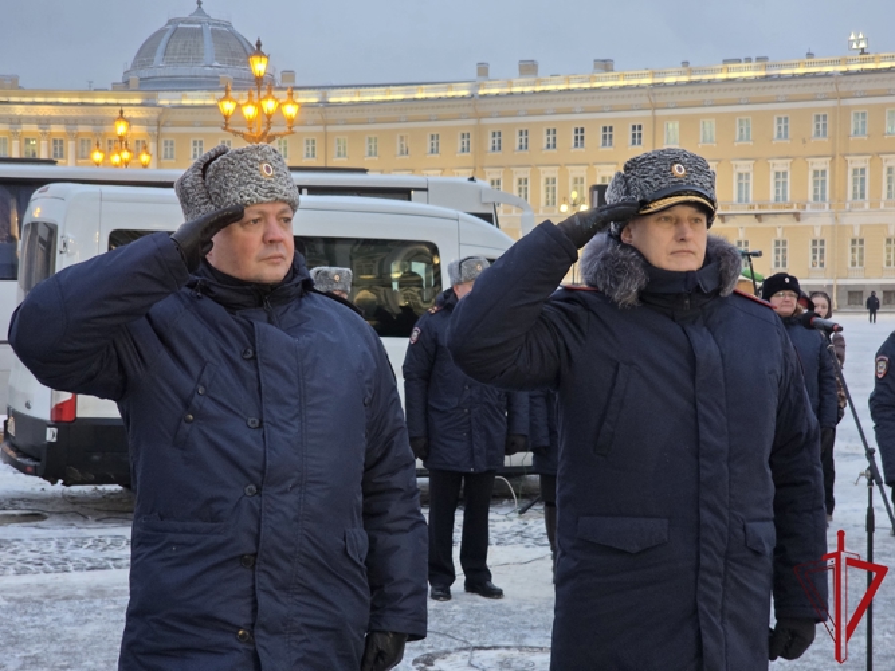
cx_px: 448
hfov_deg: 28.2
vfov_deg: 21.3
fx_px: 1784
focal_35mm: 69
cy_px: 336
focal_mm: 7.9
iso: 500
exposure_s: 1/33.3
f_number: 2.4
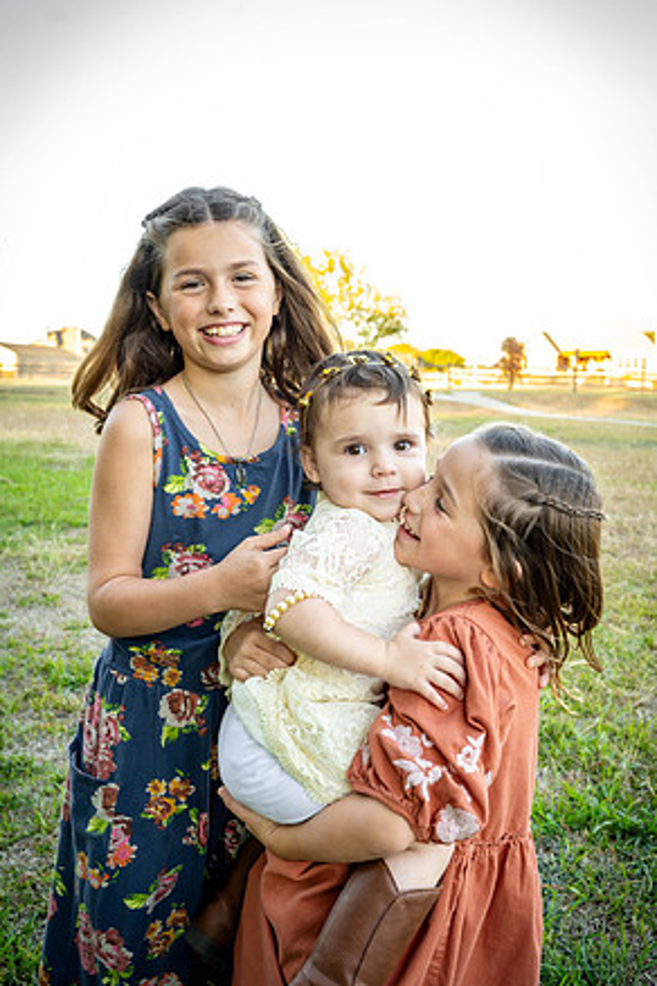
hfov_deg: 36.9
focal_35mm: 36
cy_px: 482
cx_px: 328
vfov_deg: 53.1
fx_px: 985
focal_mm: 35
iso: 500
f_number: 6.3
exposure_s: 1/100
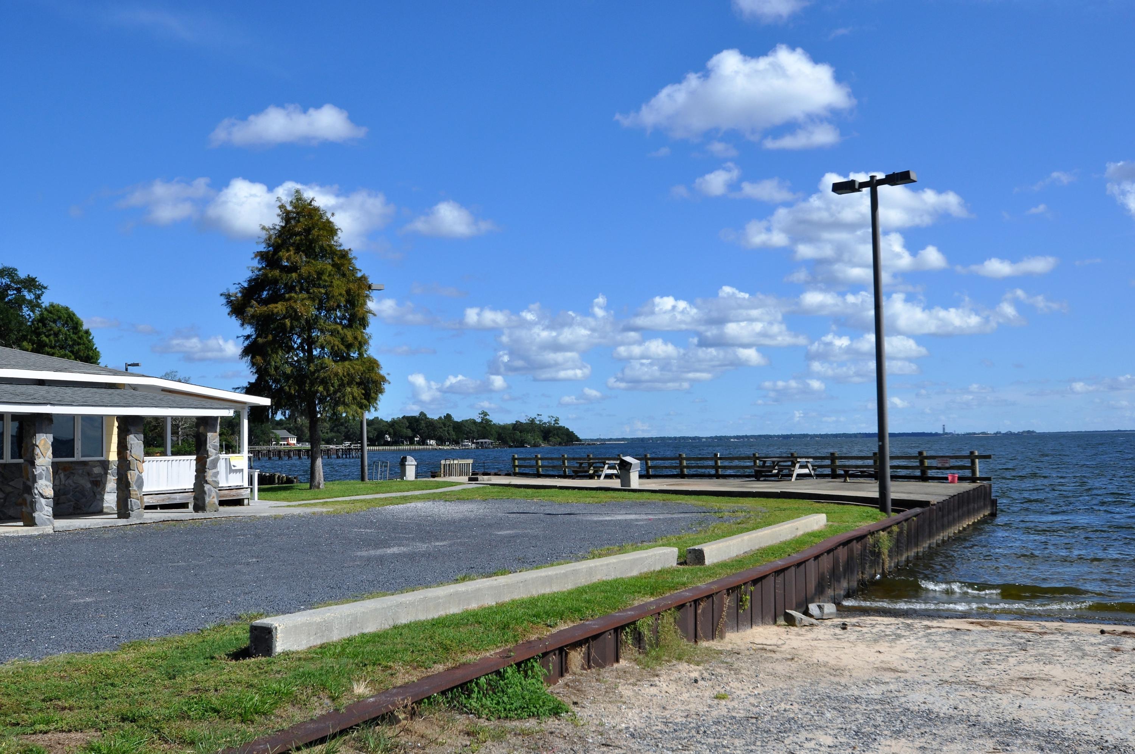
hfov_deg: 53.2
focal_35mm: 36
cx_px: 568
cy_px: 377
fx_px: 1134
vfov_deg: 36.8
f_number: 10
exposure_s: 1/400
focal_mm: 24
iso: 200
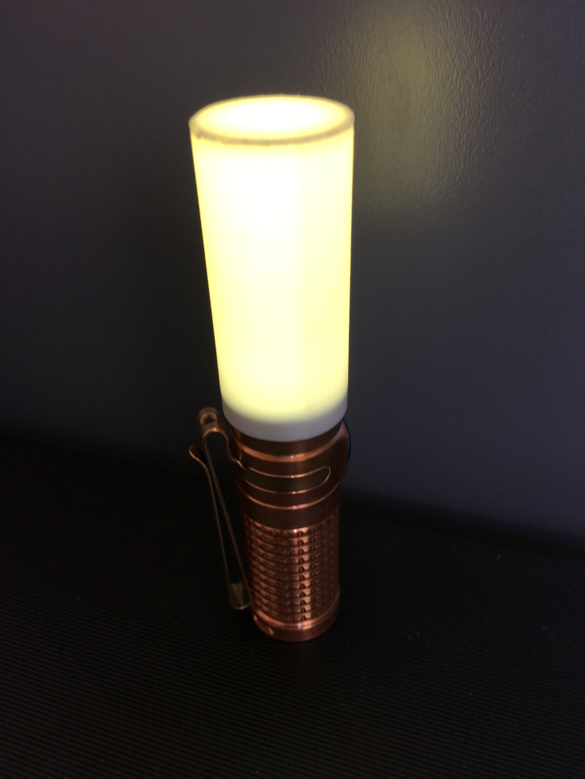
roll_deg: +1.7
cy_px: 390
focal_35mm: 29
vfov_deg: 61.7
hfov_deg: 48.2
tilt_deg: -34.4
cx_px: 292
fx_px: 653
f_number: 2.2
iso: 25
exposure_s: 1/50
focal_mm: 4.15
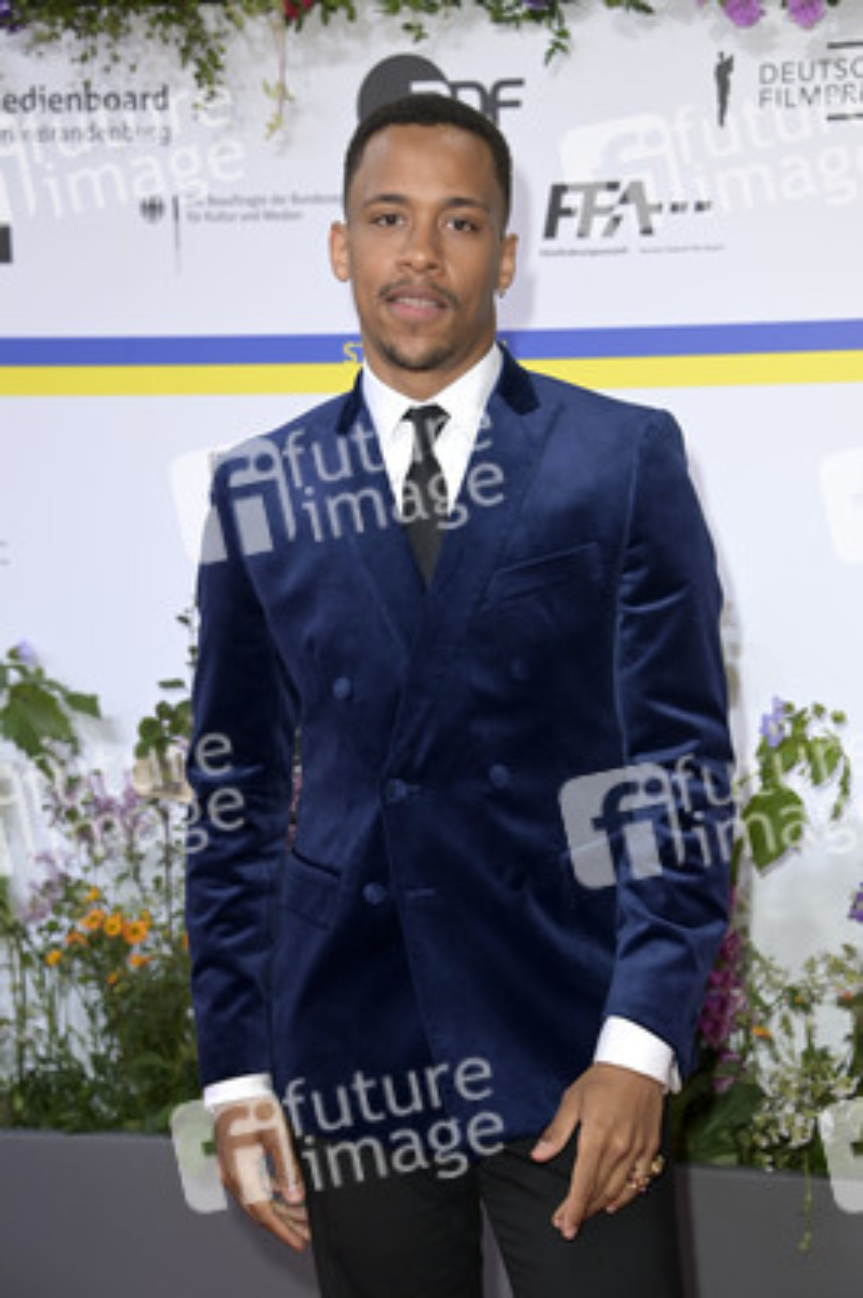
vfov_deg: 22.2
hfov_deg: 14.8
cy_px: 649
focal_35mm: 92
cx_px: 432
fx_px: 3314
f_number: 6.3
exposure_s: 1/250
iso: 640
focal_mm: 92
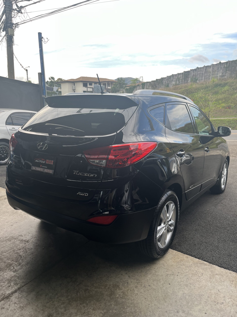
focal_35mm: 26
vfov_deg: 67.3
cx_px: 118
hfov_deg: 53.1
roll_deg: -0.1
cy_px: 158
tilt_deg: -12.4
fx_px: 237
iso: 50
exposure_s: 1/281
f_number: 1.6
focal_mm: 5.1
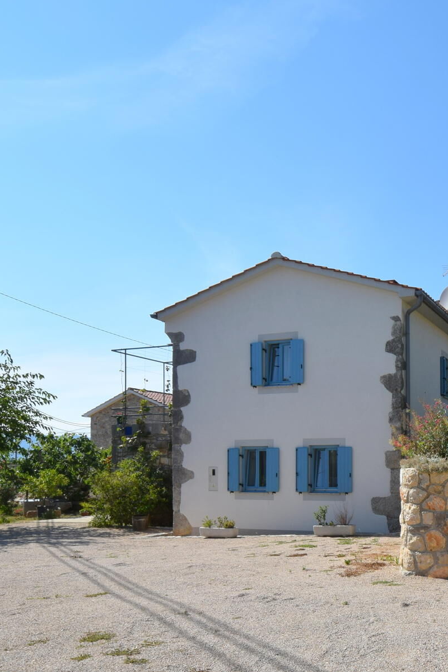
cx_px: 402
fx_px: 560
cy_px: 429
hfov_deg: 40.4
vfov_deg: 60.9
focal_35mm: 30
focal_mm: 10
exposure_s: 1/400
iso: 200
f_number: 10
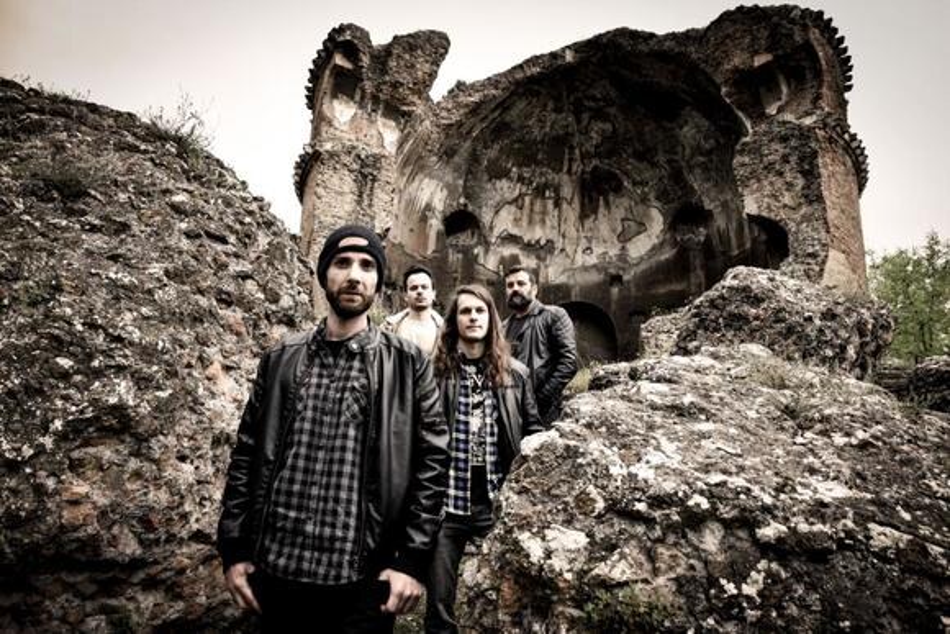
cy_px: 317
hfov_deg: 67.4
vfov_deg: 48.0
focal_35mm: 27
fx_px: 713
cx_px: 475
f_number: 5.6
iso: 1000
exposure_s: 1/1000
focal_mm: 18
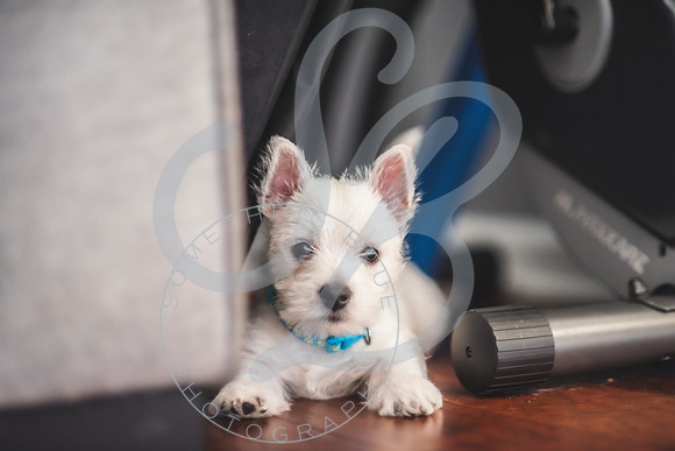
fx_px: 1594
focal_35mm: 85
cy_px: 226
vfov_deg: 16.1
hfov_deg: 23.9
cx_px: 338
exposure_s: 1/125
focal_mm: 85
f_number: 1.8
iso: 1000
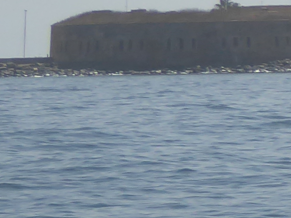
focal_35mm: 494
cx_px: 839
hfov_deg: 3.9
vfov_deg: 3.0
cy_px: 124
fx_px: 4152
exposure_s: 1/800
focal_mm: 12.5
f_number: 4.5
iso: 80
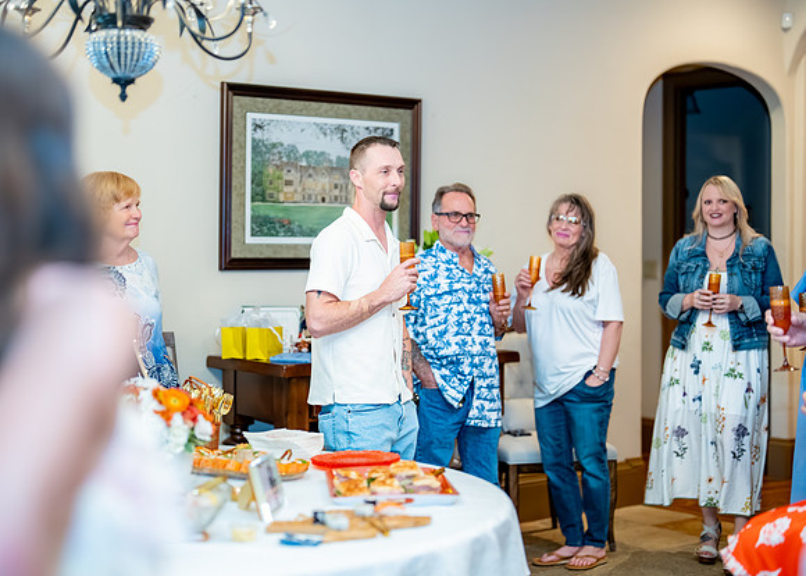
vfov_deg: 23.7
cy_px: 283
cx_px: 358
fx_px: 1371
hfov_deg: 32.7
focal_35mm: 60
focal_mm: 50
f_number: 1.2
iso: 1000
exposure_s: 1/400
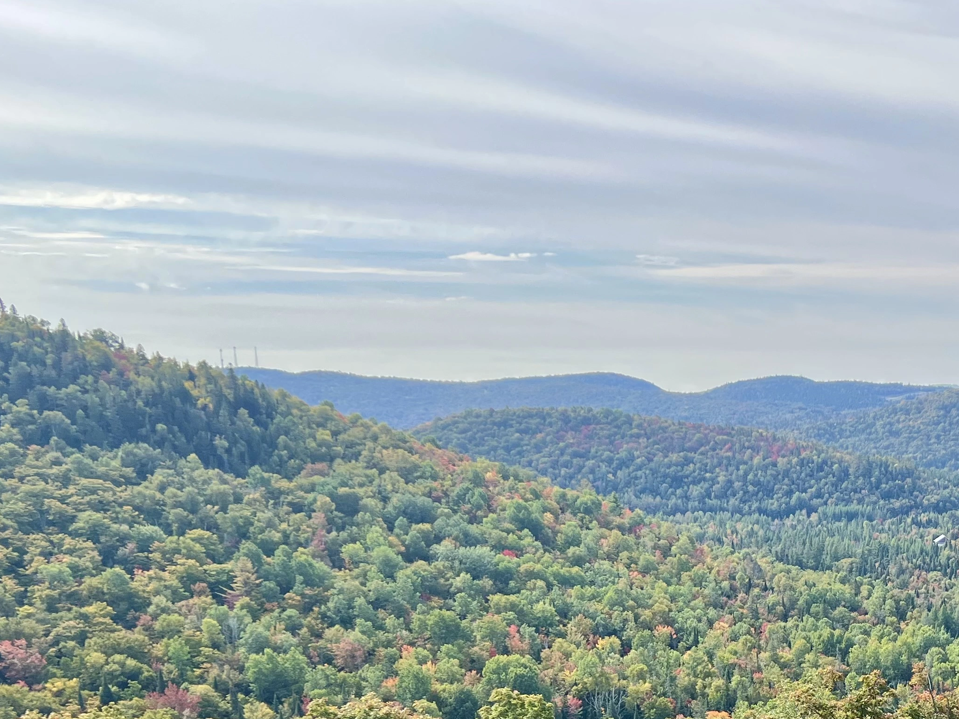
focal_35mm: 51
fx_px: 1413
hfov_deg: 36.1
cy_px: 687
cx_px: 780
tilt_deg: -12.3
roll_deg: +1.0
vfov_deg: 27.2
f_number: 1.5
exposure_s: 1/2632
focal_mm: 5.7
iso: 50
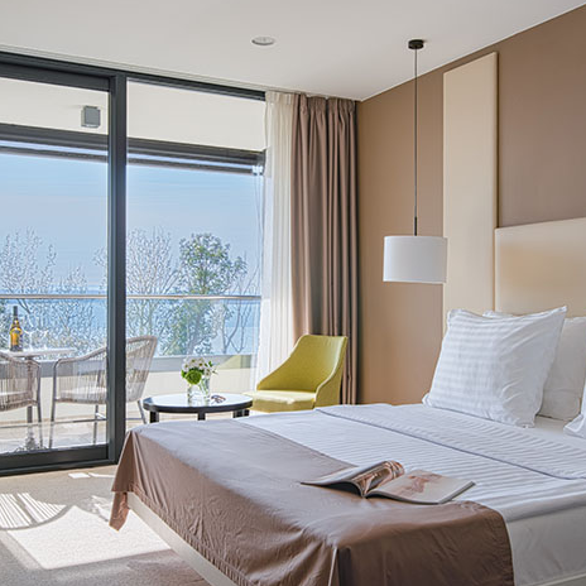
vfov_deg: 42.8
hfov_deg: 42.8
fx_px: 747
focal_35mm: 39
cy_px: 292
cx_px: 324
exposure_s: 1/400
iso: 64
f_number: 8
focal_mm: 30
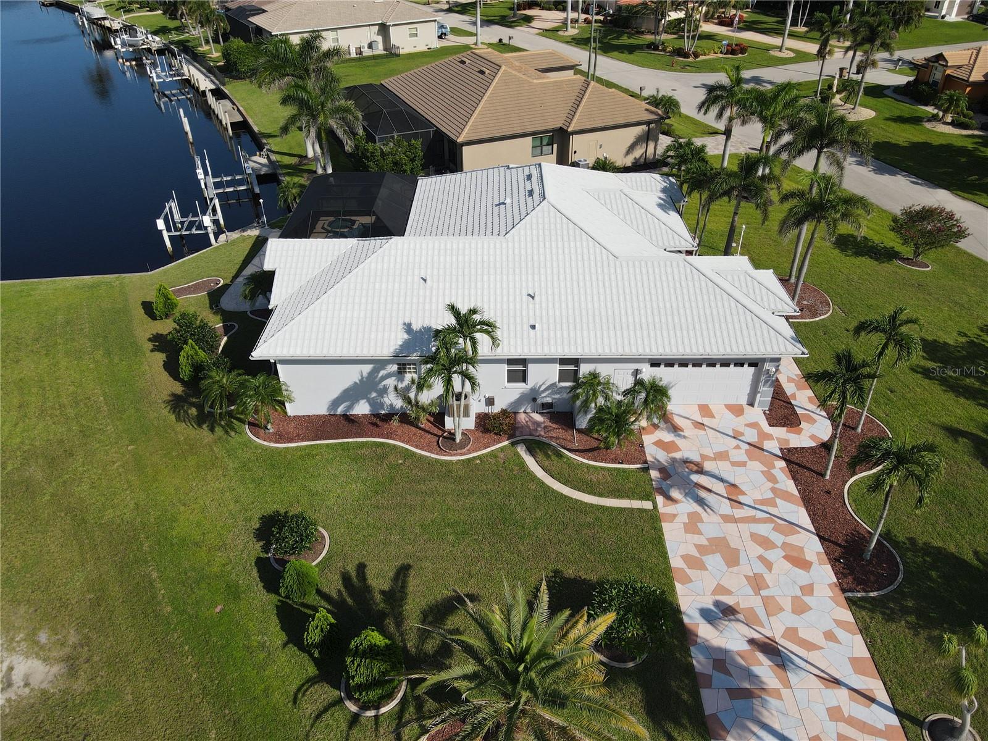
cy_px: 370
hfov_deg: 71.6
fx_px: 685
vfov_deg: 56.8
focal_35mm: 24
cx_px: 494
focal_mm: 4.5
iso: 100
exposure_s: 1/1000
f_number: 2.8
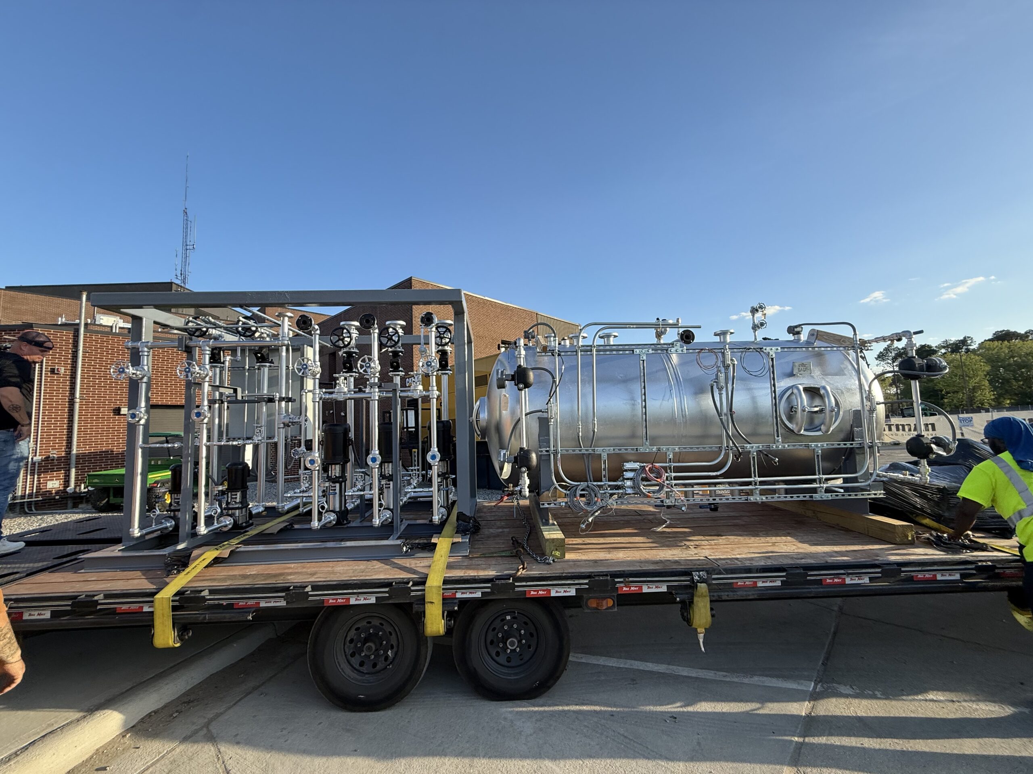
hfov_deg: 102.1
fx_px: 418
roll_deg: +4.0
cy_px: 387
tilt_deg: +3.5
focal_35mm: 14
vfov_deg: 85.7
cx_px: 516
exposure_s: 1/694
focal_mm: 2.22
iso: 50
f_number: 2.2
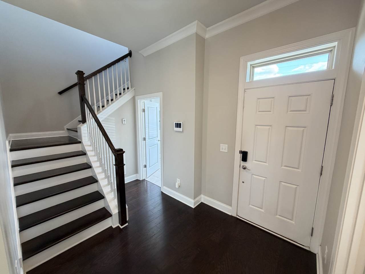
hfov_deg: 102.1
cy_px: 137
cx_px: 182
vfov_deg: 85.7
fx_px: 148
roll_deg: +0.1
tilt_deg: -7.5
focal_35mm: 14
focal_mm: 2.22
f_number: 2.2
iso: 320
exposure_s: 1/60
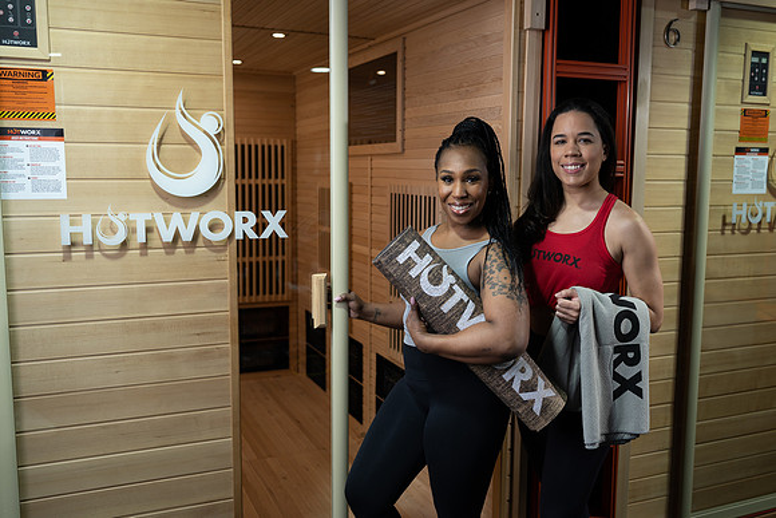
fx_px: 755
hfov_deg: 54.4
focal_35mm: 35
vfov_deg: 37.9
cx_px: 388
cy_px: 259
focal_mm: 35
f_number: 2.8
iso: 200
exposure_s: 1/125
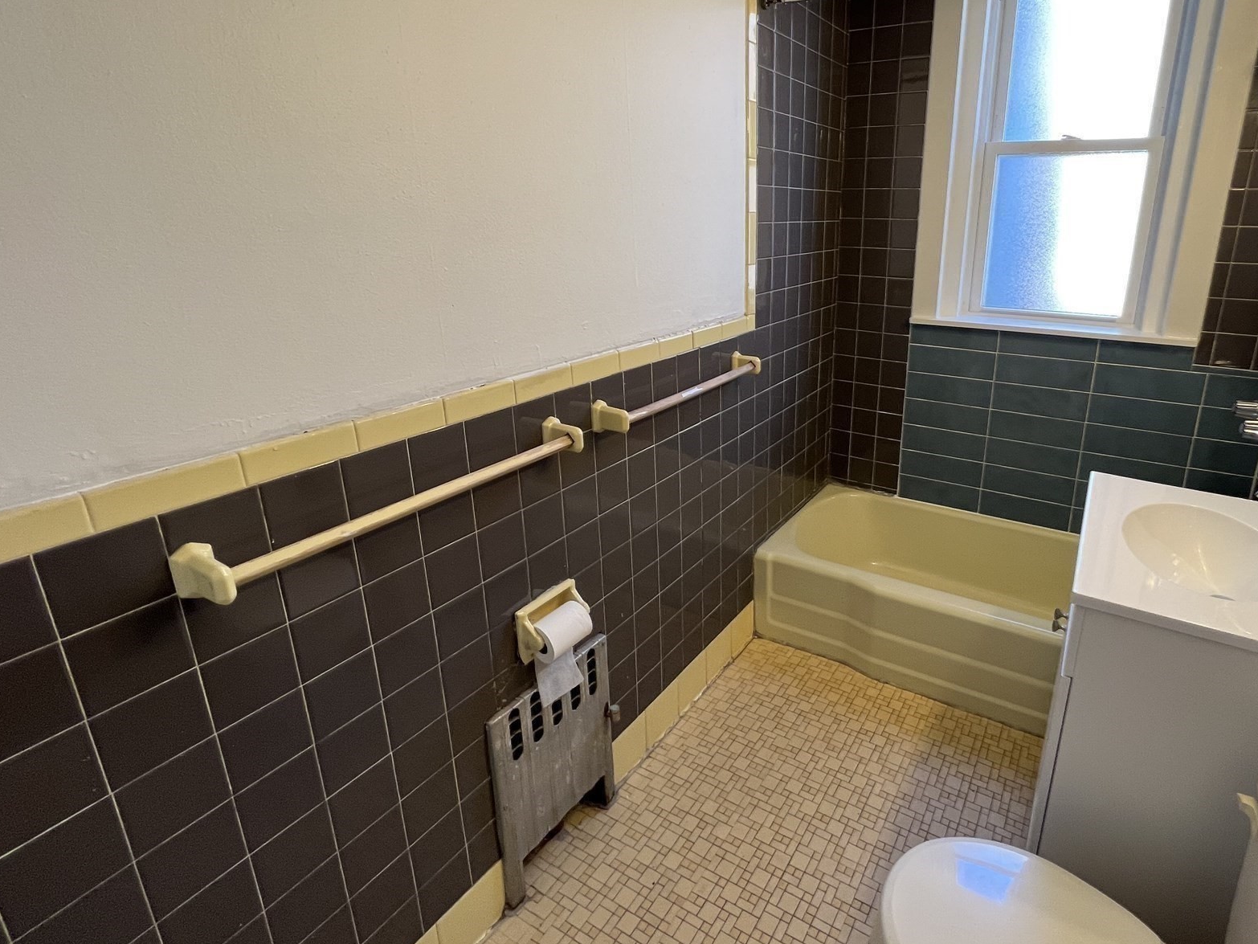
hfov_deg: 89.7
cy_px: 409
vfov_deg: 74.4
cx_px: 762
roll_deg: +0.0
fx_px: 618
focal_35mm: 17
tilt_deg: -15.4
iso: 160
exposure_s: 1/120
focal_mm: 1.57
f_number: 1.8
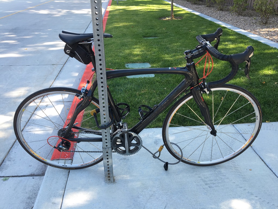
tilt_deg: -26.7
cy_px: 104
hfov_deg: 61.7
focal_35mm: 29
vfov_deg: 48.2
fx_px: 233
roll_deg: +1.2
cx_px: 139
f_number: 2.2
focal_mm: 4.15
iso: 25
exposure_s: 1/139
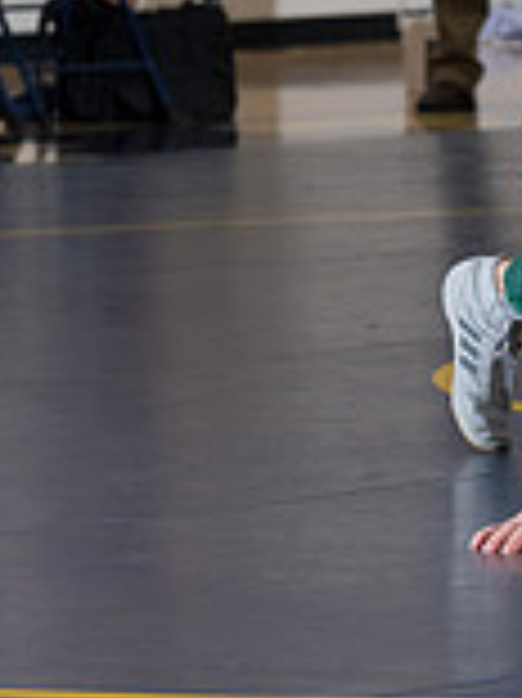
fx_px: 8839
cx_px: 868
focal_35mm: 439
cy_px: 236
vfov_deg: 4.5
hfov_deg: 3.4
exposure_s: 1/250
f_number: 5.6
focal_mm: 122
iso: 1250
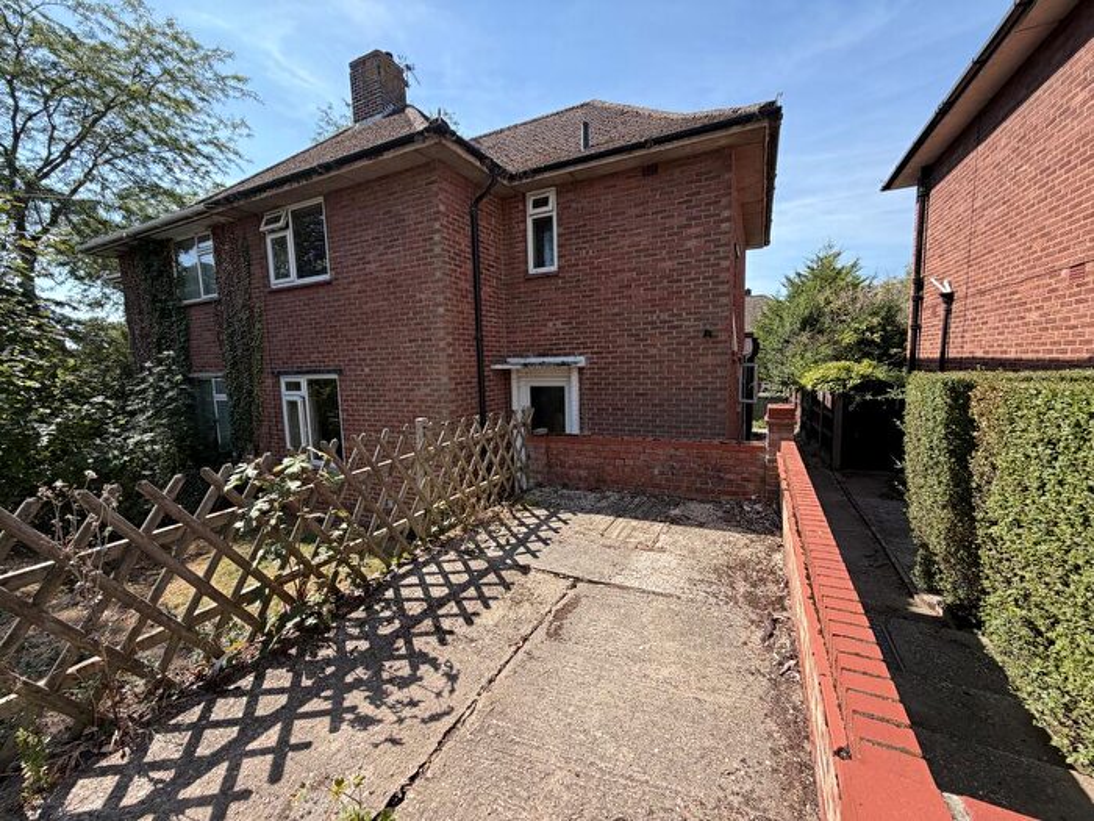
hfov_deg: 102.1
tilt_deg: -5.9
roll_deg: +1.3
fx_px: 442
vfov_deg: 85.7
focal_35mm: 14
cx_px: 547
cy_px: 410
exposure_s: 1/701
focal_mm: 2.22
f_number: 2.2
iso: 40
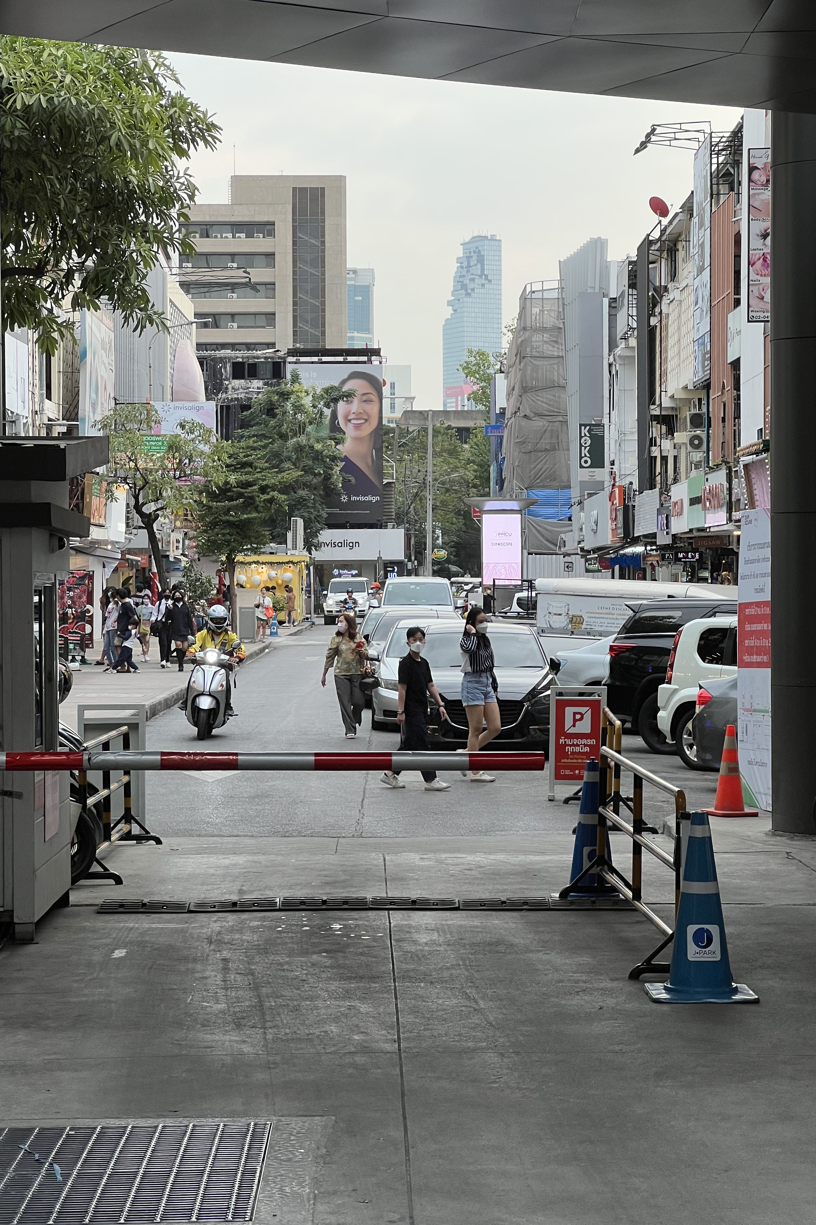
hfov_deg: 16.9
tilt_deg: -0.2
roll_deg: +0.3
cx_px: 386
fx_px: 2754
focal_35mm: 81
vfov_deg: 25.1
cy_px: 607
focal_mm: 9
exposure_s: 1/122
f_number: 2.8
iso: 32
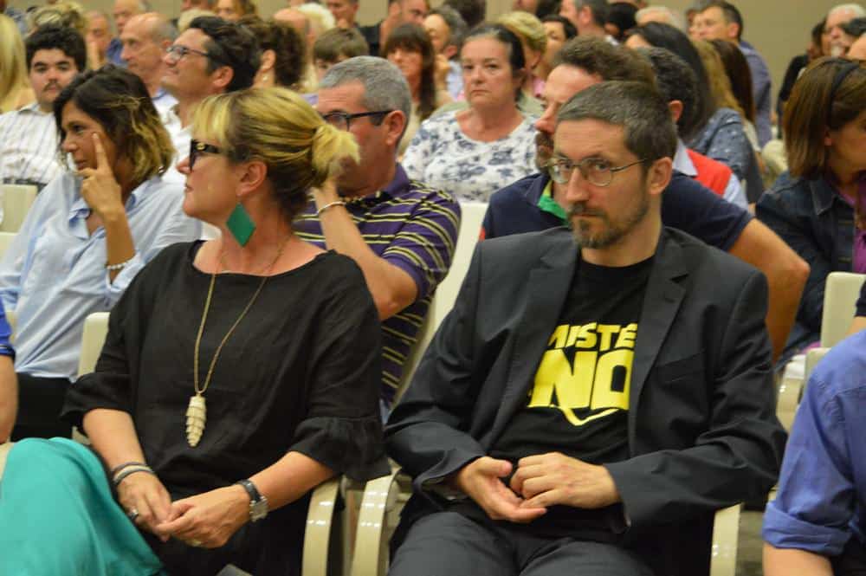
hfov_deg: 24.6
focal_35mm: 82
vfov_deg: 16.5
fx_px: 1983
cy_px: 288
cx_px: 433
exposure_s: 1/50
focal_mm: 55
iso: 3200
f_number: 4.5
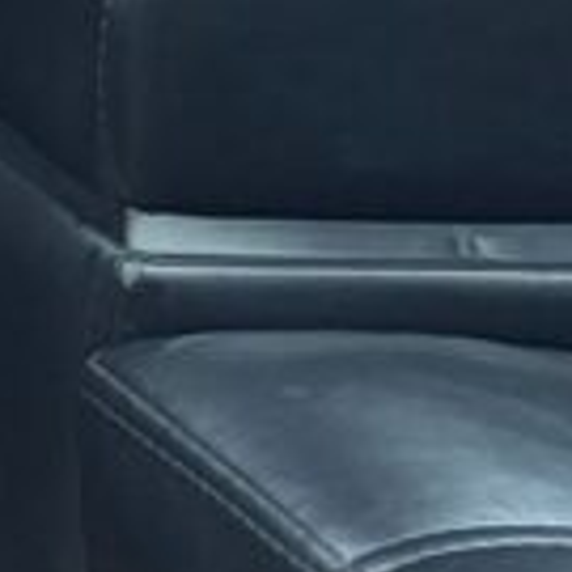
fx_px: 3832
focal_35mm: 205
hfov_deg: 6.5
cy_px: -814
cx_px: -1885
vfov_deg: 7.9
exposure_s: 1/50
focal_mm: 5.96
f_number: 1.6
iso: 320
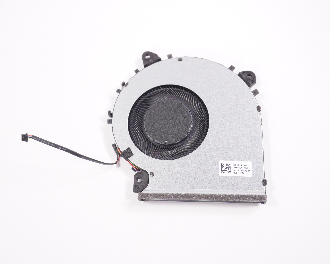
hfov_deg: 44.7
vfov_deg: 36.5
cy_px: 132
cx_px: 143
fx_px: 400
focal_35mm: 41
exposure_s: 1/250
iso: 1000
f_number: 5.6
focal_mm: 24
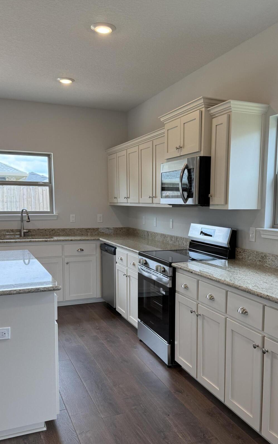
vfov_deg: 59.5
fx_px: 388
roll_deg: -0.7
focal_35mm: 32
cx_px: 169
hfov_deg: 39.2
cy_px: 245
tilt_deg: -6.5
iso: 125
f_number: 1.78
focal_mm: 6.76
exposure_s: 1/232
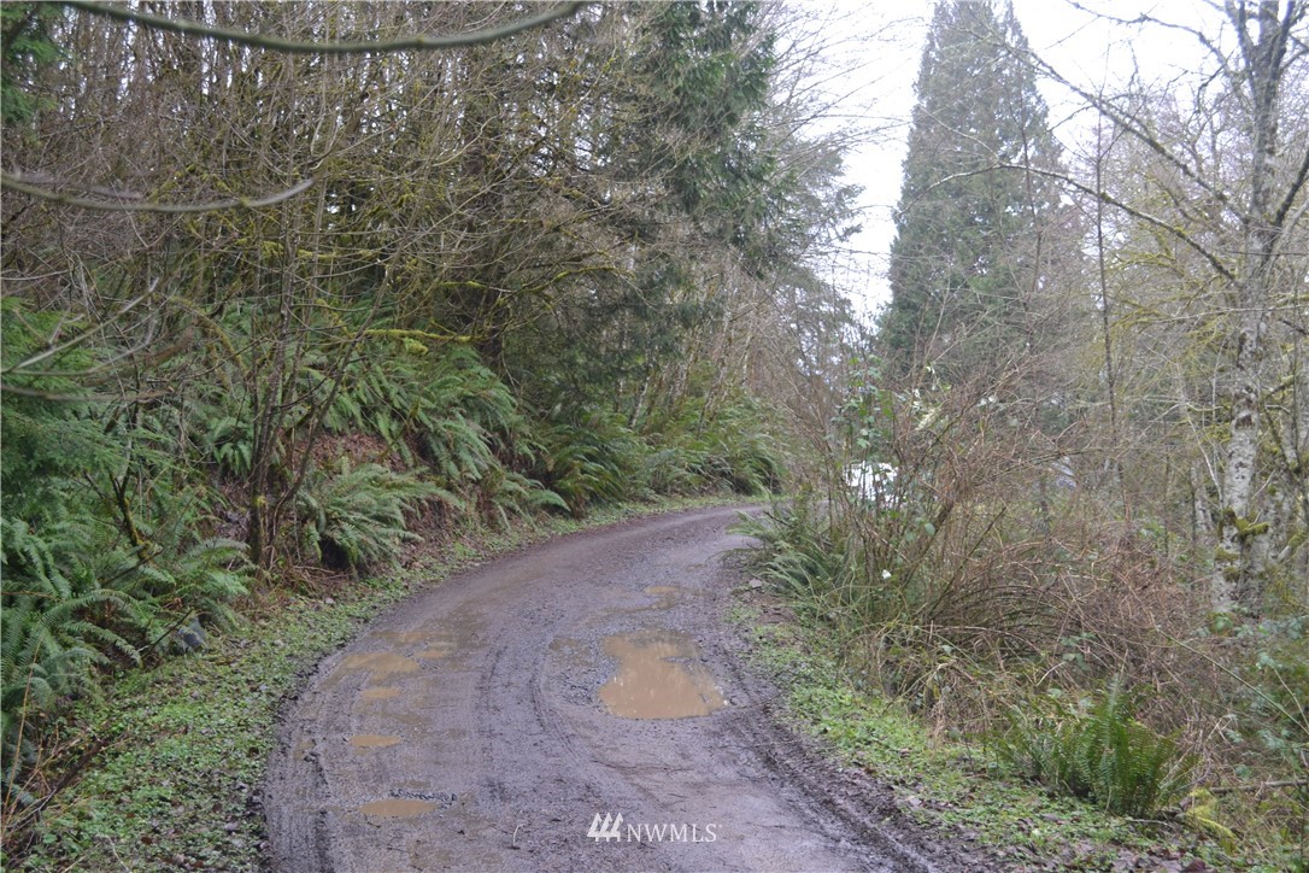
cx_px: 654
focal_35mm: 42
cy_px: 436
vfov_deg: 31.9
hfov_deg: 46.4
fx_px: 1527
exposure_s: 1/100
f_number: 5
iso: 400
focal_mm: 28
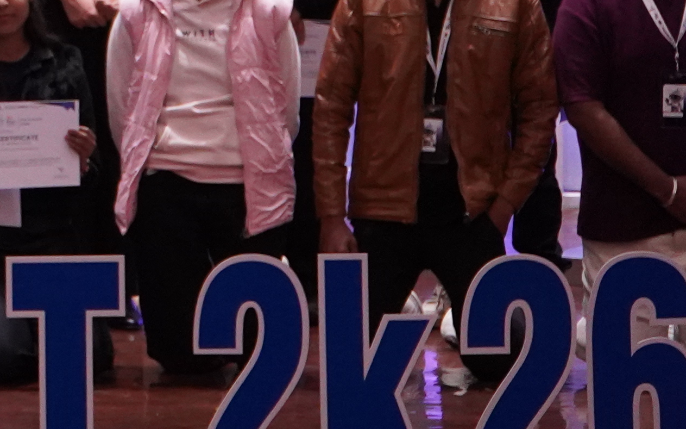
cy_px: -426
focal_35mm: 276
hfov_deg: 7.2
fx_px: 5159
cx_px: -842
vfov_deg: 4.7
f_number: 5.6
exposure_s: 1/200
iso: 6400
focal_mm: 57
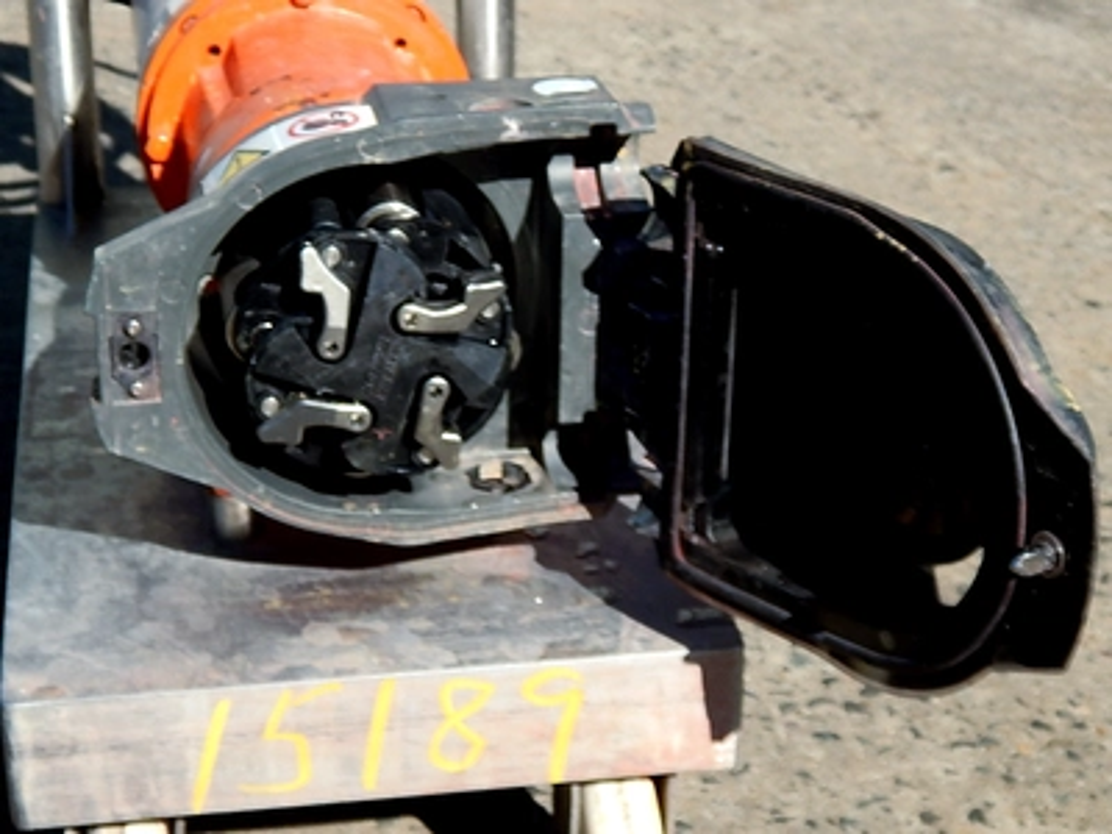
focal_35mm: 69
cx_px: 556
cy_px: 417
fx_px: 2217
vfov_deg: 21.3
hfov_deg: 28.2
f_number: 4.1
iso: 125
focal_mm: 12.3
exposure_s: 1/800
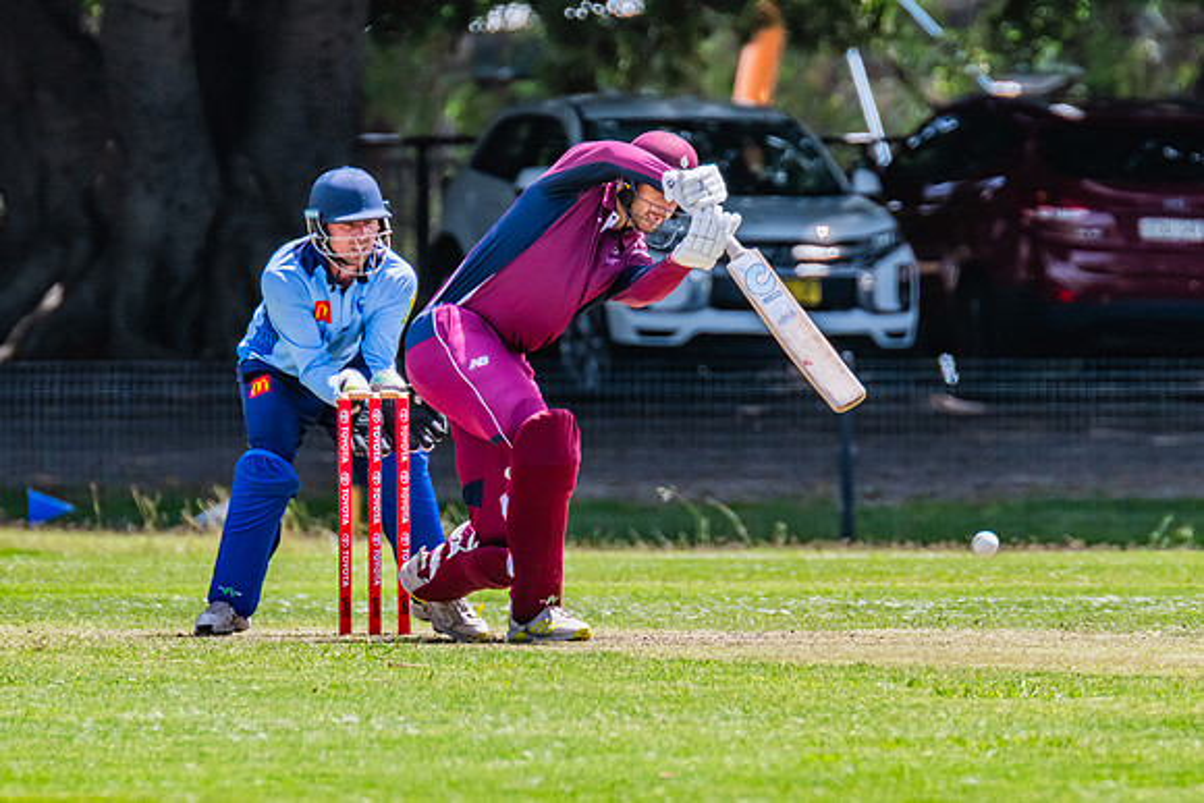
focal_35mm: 901
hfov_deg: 2.3
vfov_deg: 1.5
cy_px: 363
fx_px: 30140
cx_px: 603
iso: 800
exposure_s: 1/1250
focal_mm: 600
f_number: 9
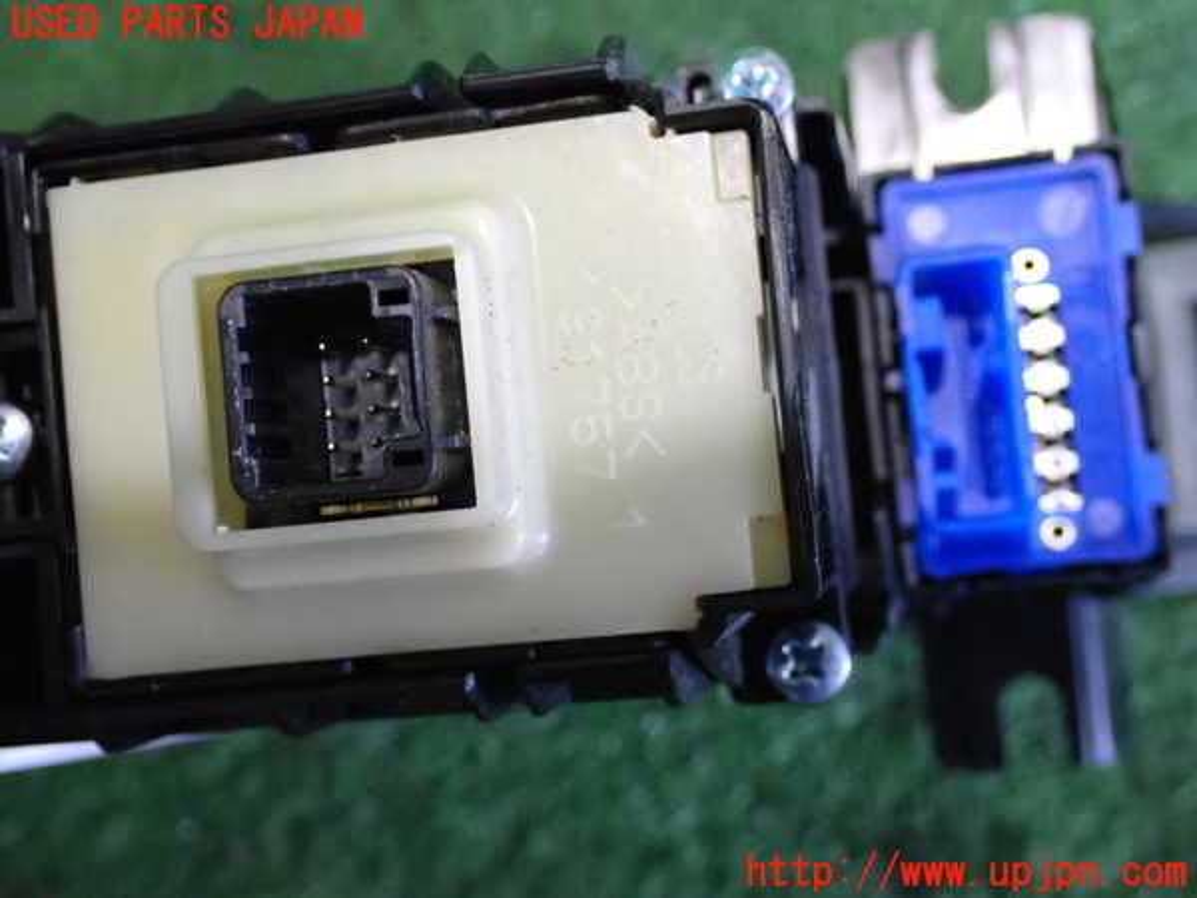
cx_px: 598
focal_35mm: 54
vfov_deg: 27.0
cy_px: 449
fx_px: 1867
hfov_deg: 35.5
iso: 2500
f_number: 3.3
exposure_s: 1/60
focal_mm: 9.65
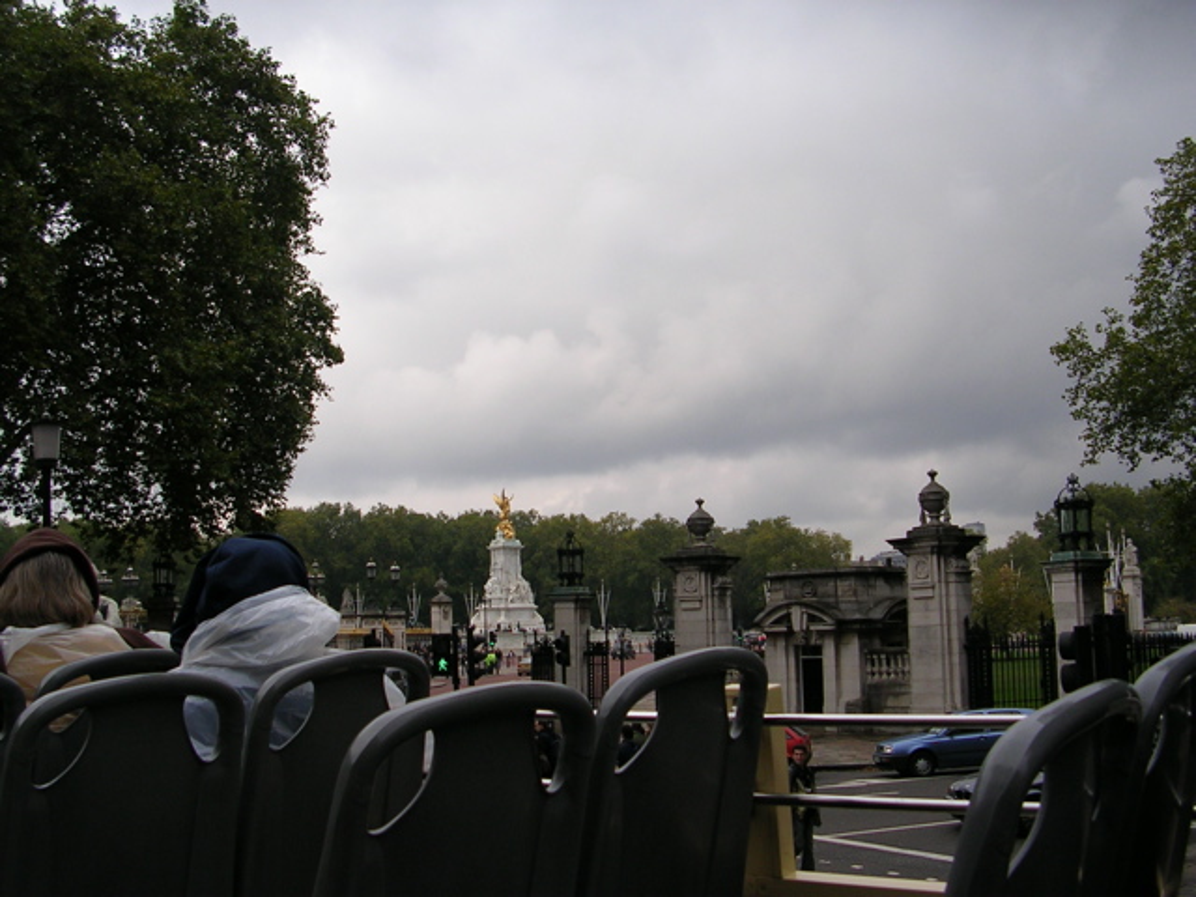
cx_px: 598
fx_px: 1313
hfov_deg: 49.0
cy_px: 448
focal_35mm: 38
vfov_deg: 37.7
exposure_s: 1/390
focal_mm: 5.8
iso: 50
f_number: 2.8
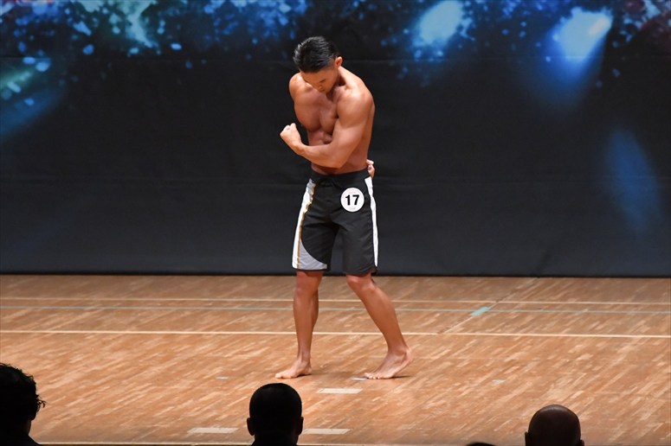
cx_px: 336
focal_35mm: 285
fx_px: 5310
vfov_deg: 4.8
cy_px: 223
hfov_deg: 7.2
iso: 8000
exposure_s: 1/400
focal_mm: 190
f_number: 5.6
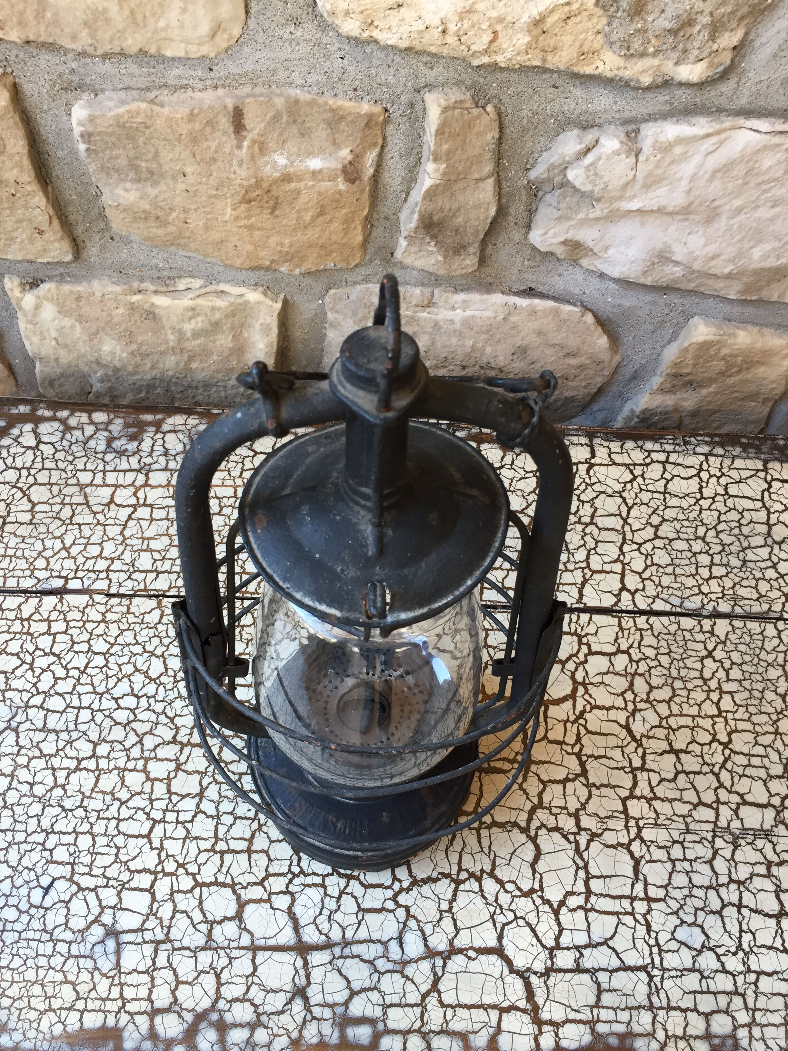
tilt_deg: -59.6
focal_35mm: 29
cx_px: 394
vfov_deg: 61.7
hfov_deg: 48.2
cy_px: 526
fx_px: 880
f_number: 2.2
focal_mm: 4.15
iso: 32
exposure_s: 1/33
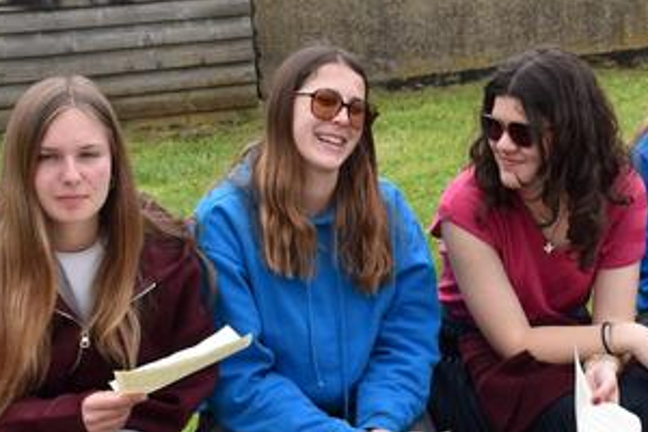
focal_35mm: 112
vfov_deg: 12.2
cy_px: 245
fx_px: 2016
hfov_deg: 18.0
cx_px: 555
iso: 220
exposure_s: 1/250
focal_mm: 32
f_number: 8
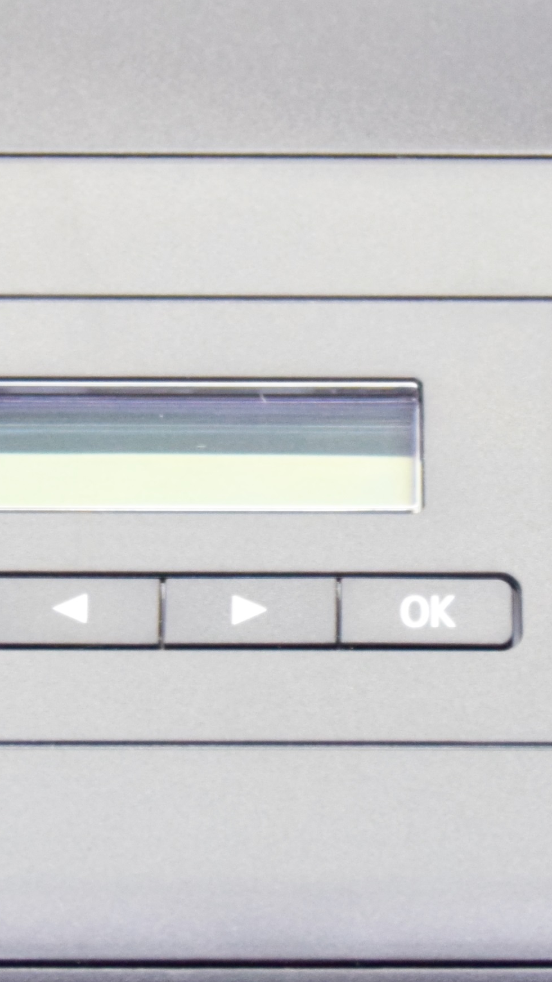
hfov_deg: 7.0
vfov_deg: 12.4
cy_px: 575
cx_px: 411
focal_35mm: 173
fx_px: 4502
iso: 1000
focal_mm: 32
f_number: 4.2
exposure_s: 1/80
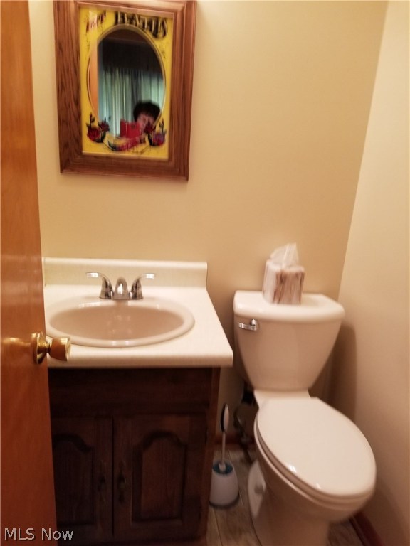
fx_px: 411
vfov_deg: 67.3
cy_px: 273
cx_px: 205
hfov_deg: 53.1
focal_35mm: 26
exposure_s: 1/30
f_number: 1.7
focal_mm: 4.25
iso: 160
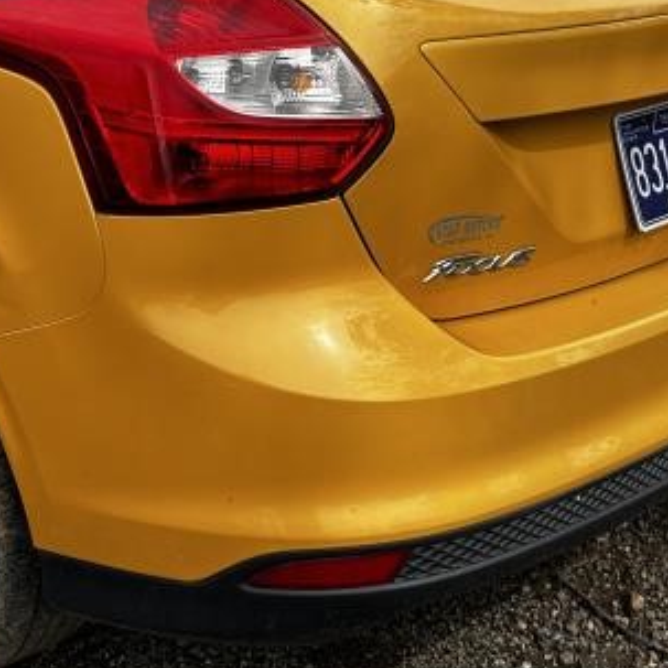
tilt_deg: -16.3
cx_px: 112
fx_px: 1223
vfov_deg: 30.0
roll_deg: -0.9
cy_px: 161
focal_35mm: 56
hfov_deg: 29.7
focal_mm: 6.86
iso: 80
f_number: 1.78
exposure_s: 1/2882
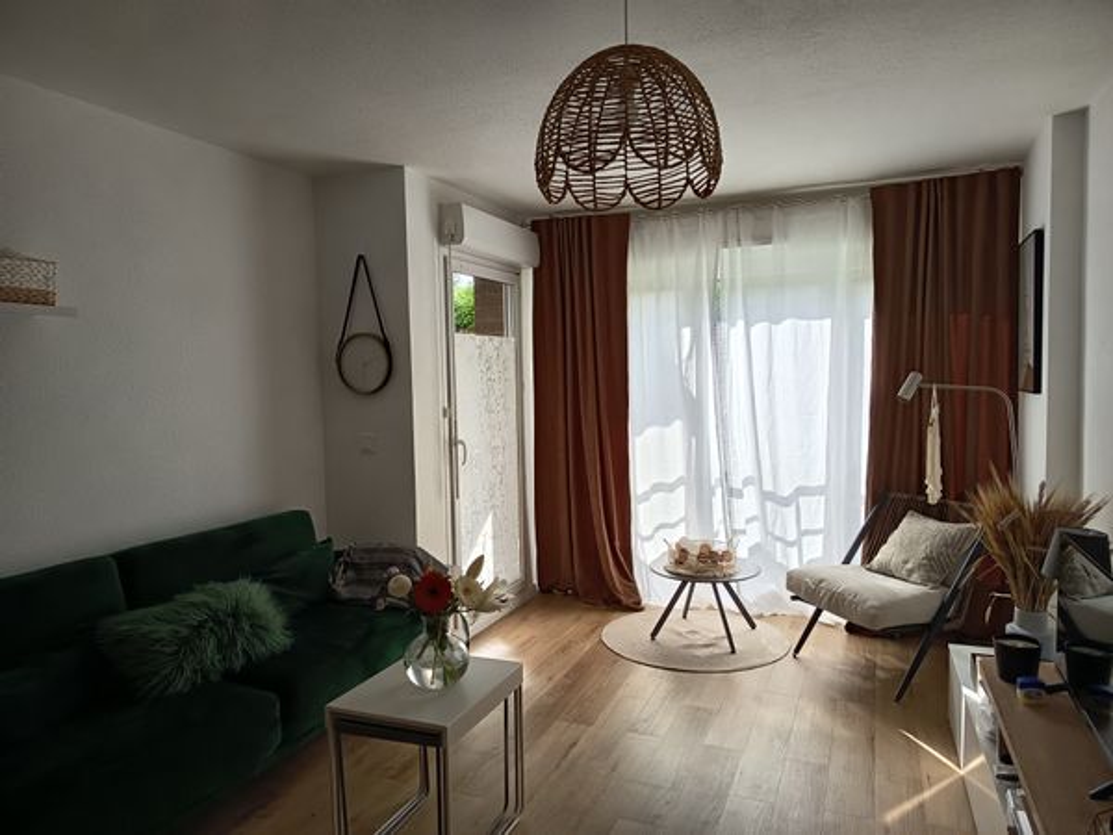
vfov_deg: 56.8
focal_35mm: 24
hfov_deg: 71.6
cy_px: 418
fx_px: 772
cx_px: 556
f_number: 1.7
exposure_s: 1/100
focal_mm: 5.27
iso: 65
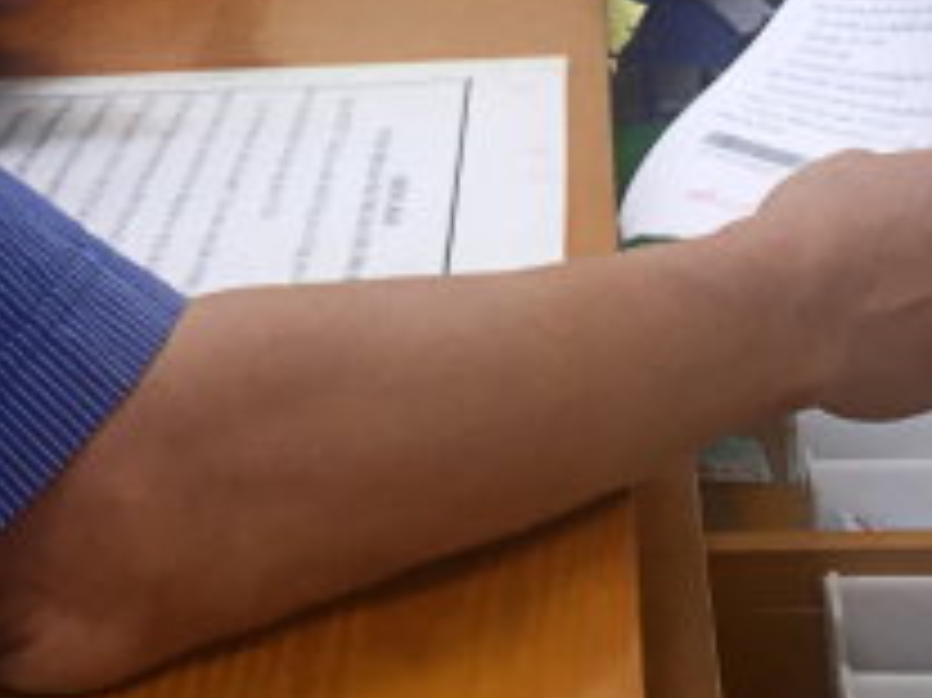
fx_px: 2502
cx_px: 196
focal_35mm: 93
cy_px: -171
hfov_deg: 20.9
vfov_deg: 15.2
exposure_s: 1/33
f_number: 2.2
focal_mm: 4.15
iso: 80
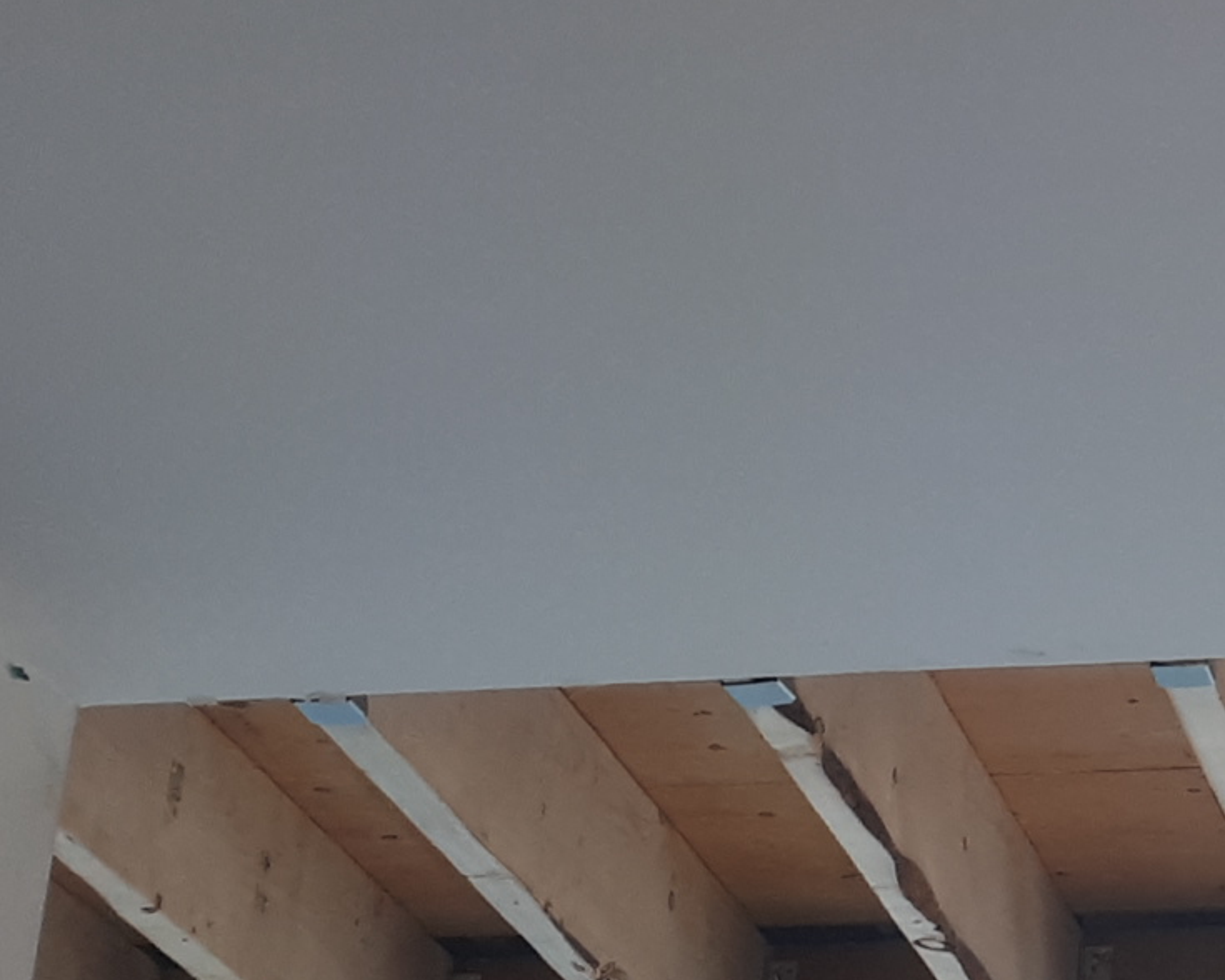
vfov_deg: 13.2
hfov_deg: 14.7
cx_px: 2107
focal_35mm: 117
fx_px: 4242
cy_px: 390
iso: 50
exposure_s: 1/33
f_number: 1.9
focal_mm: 3.6
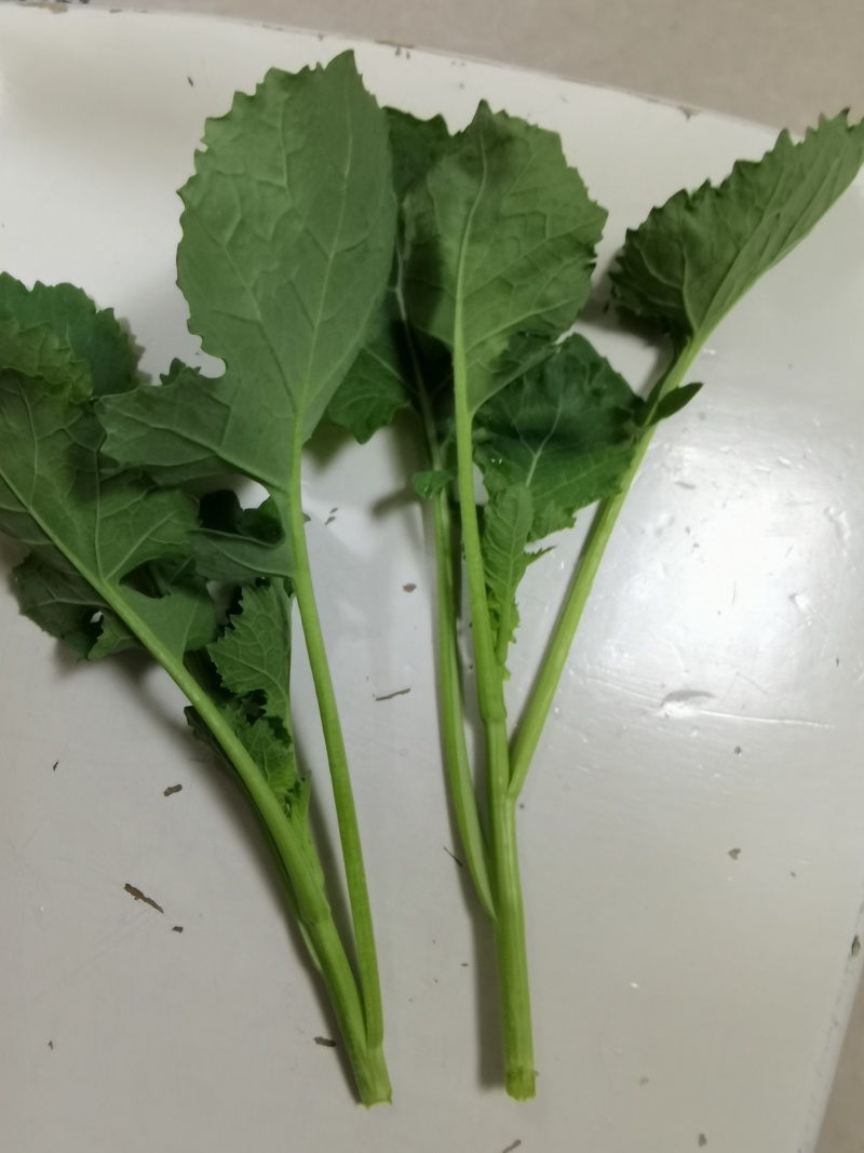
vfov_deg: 65.3
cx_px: 432
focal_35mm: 27
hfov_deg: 51.3
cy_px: 576
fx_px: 899
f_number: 2.2
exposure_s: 1/33.3
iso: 160
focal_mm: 2.26
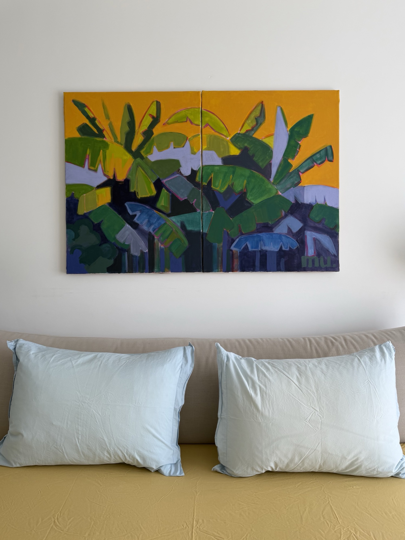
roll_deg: +0.5
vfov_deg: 71.6
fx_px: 374
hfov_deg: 56.8
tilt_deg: -2.9
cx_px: 202
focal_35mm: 24
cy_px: 270
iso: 64
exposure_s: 1/121
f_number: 1.78
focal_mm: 6.76
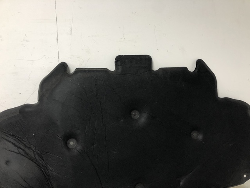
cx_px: 125
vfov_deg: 49.7
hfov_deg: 63.4
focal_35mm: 28
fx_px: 202
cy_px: 94
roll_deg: -0.9
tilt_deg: -14.1
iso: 40
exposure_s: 1/25
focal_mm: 4
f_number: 1.8
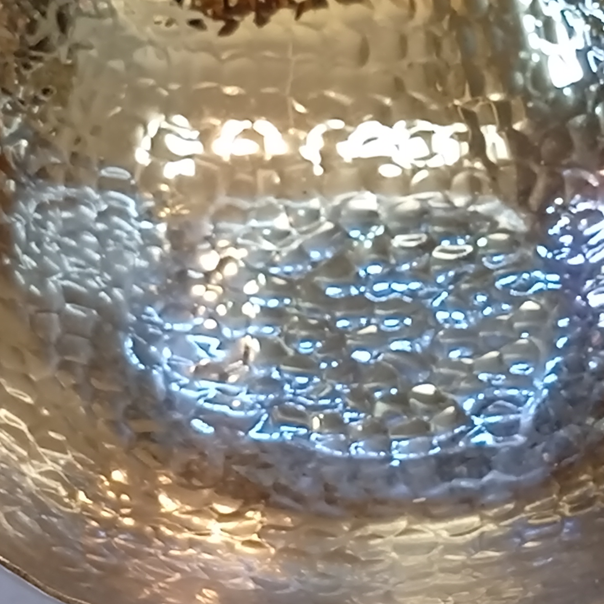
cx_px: 352
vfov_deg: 12.7
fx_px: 2685
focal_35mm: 136
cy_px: 60
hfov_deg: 12.8
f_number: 1.8
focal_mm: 3.84
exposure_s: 1/50
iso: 54
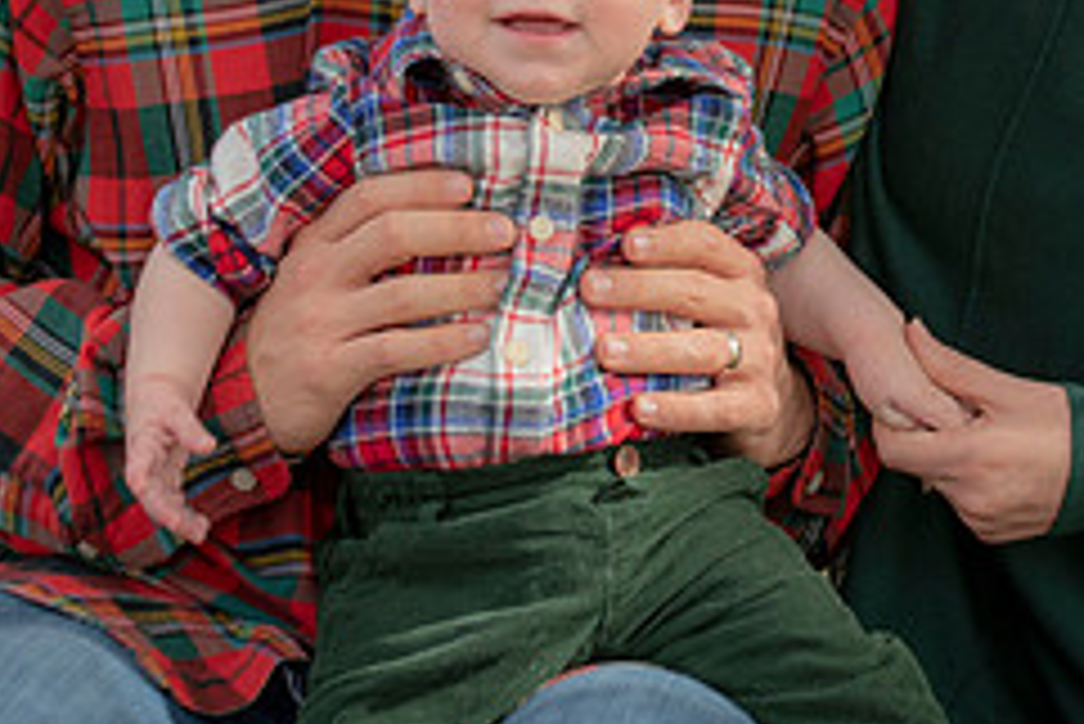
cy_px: -29
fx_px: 5664
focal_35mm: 188
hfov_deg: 10.9
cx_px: 715
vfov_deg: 7.3
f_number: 5.6
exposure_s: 1/200
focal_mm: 78
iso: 320
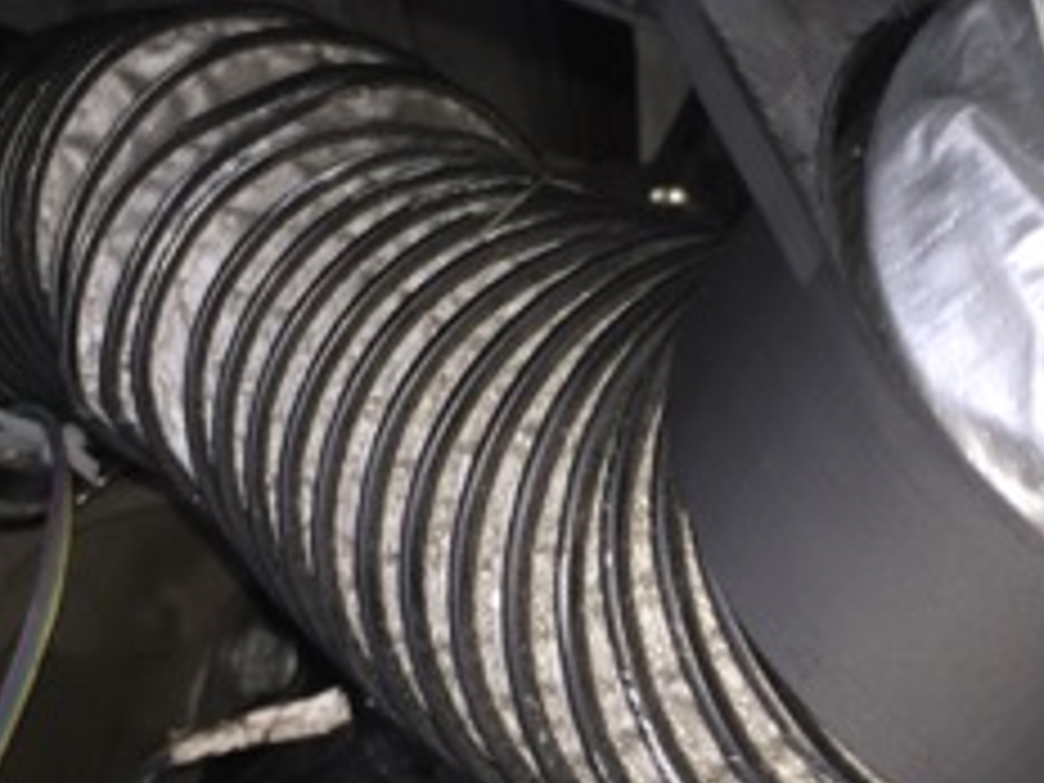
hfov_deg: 24.4
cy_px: 612
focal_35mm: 80
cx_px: 639
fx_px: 2413
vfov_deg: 18.3
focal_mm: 4.15
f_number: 2.2
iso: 32
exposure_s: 1/43
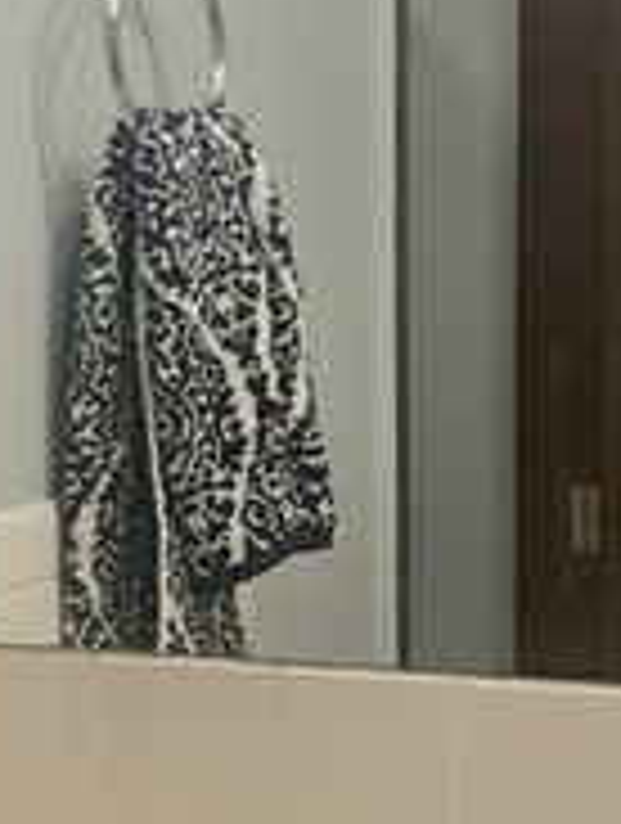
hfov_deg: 10.3
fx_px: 3456
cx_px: 297
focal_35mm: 145
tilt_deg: -6.3
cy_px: 538
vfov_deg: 13.6
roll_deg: -0.8
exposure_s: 1/60
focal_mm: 4.25
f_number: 1.8
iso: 50
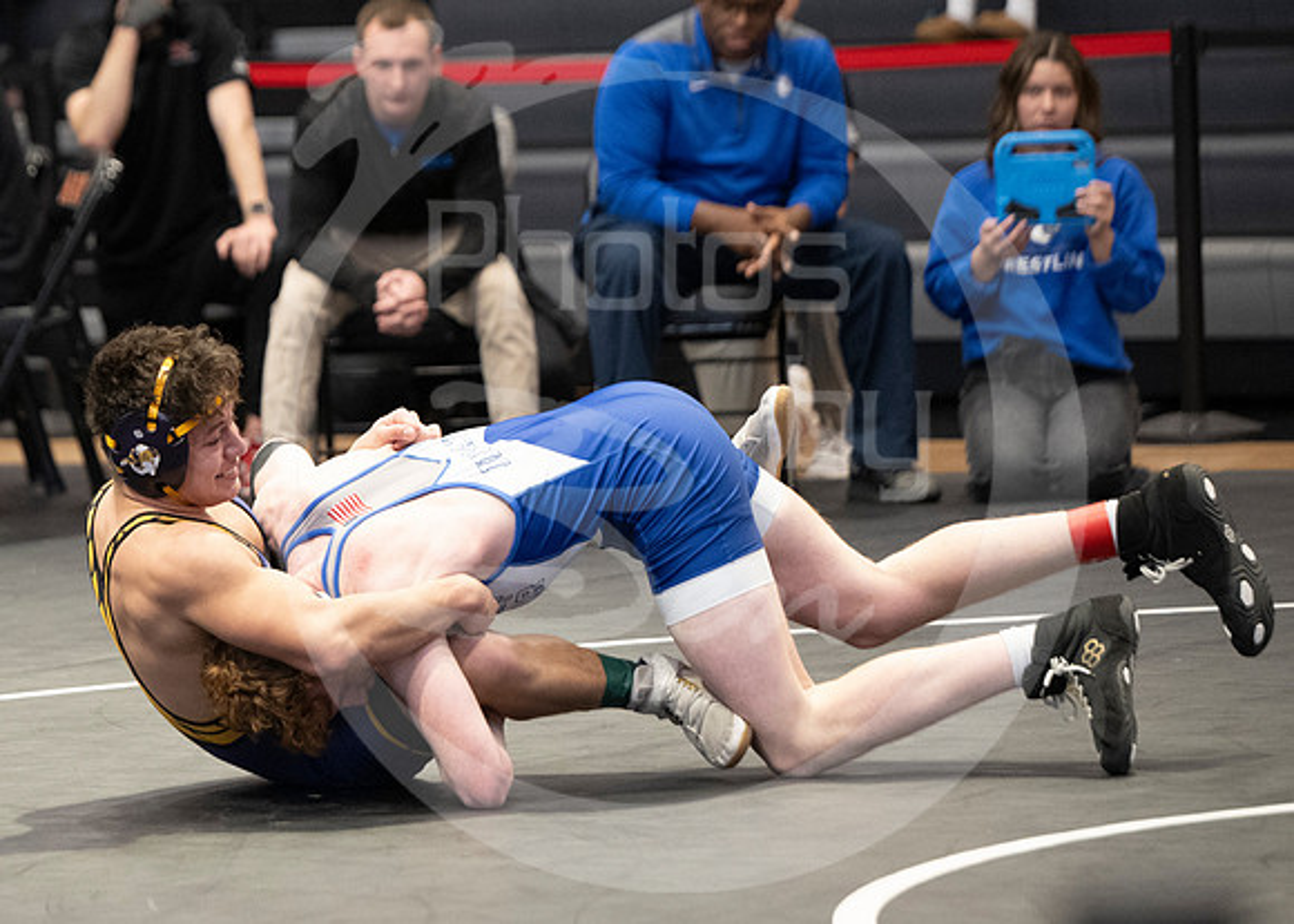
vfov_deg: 6.5
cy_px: 424
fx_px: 8125
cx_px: 354
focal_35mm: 221
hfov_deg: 9.1
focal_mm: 120
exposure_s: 1/1000
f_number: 2.8
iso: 3200
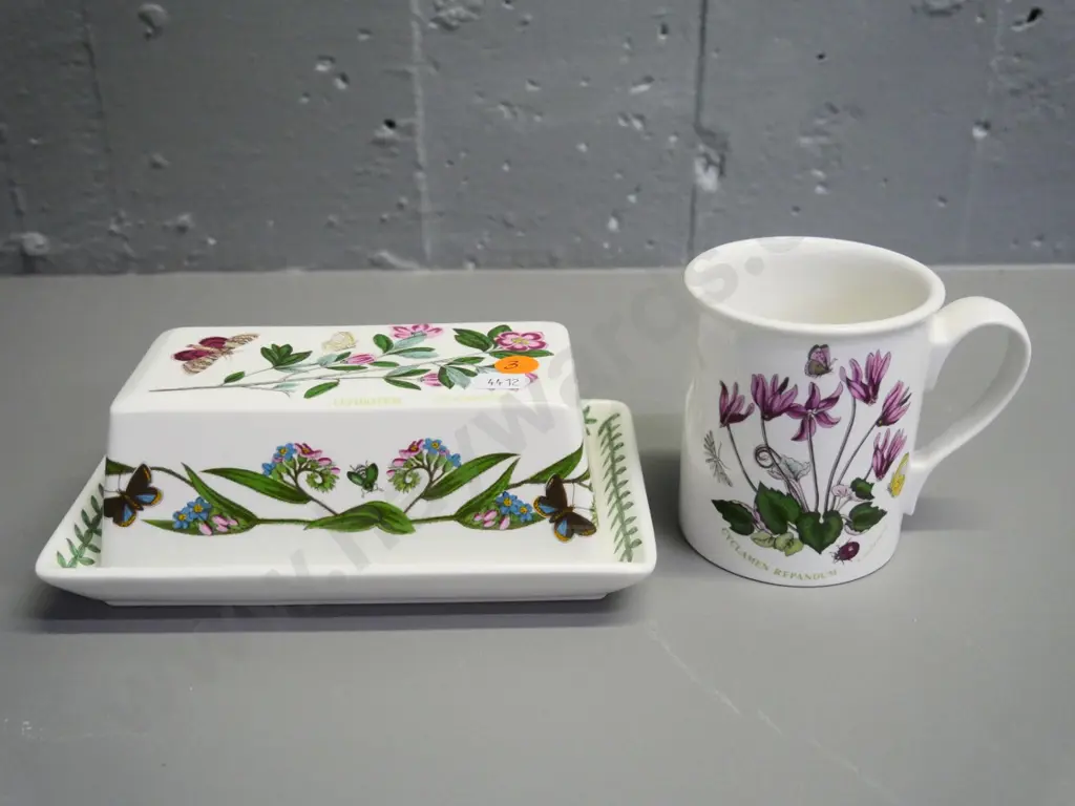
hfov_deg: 51.4
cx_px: 538
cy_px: 403
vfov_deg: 39.7
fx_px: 1118
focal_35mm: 36
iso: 3200
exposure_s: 1/250
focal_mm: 18
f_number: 3.9
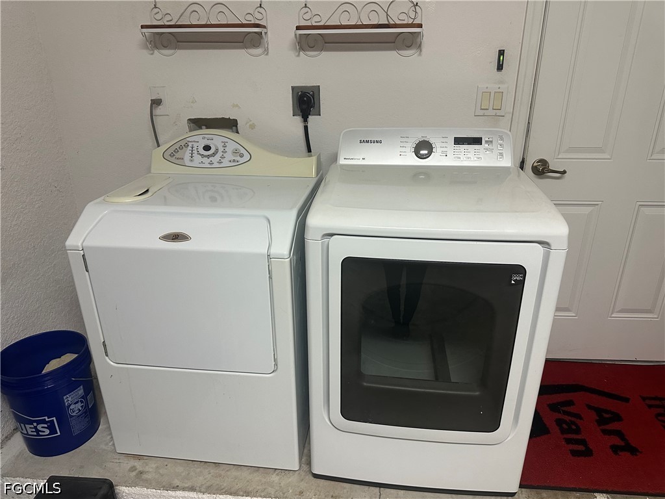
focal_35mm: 24
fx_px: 461
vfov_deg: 56.8
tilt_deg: -22.7
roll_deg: -0.3
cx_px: 332
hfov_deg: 71.6
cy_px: 250
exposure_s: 1/60
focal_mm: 6.86
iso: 320
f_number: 1.78
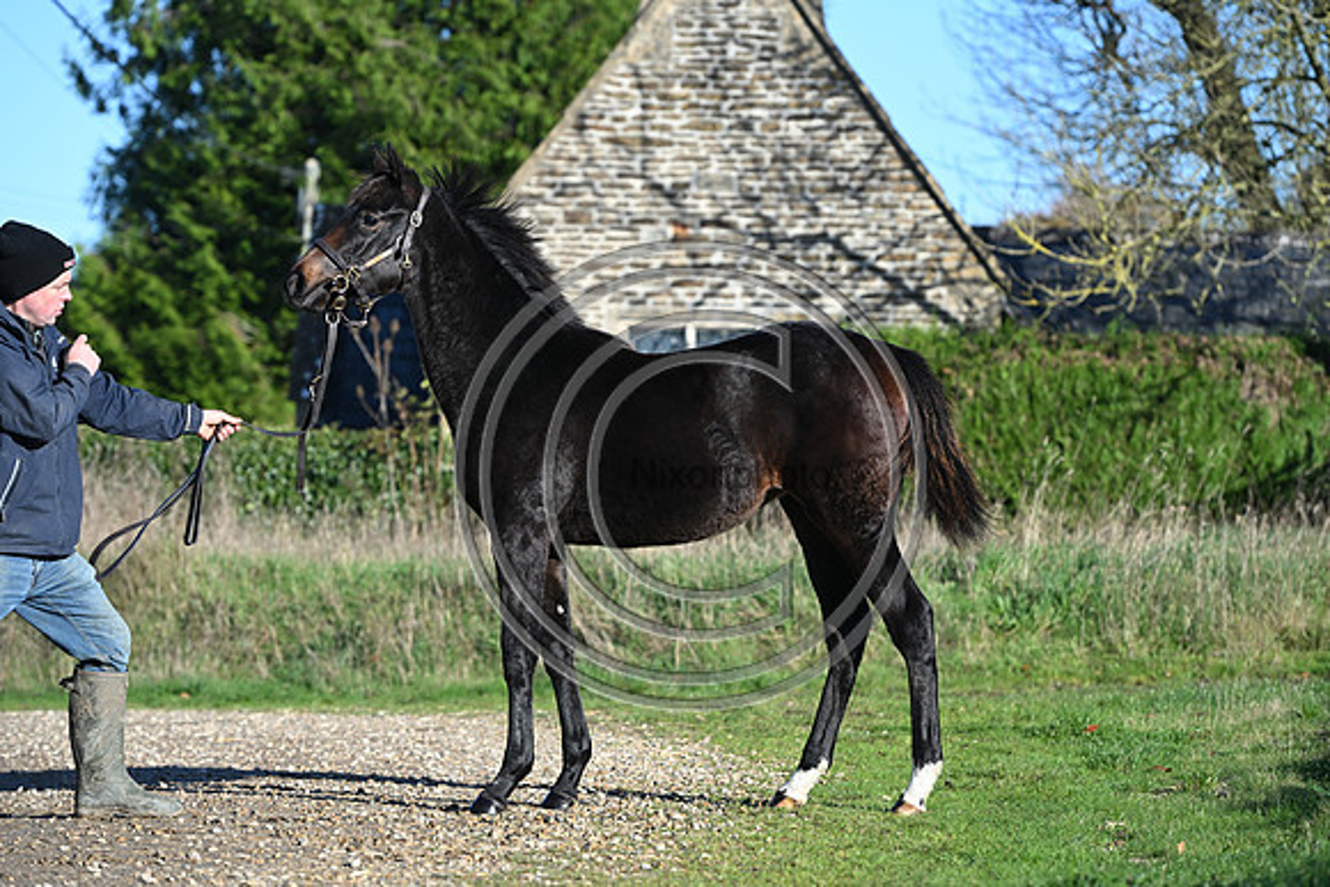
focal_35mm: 135
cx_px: 665
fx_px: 4988
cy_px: 444
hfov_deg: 15.2
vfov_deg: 10.2
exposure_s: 1/1250
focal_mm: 135
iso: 280
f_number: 4.5
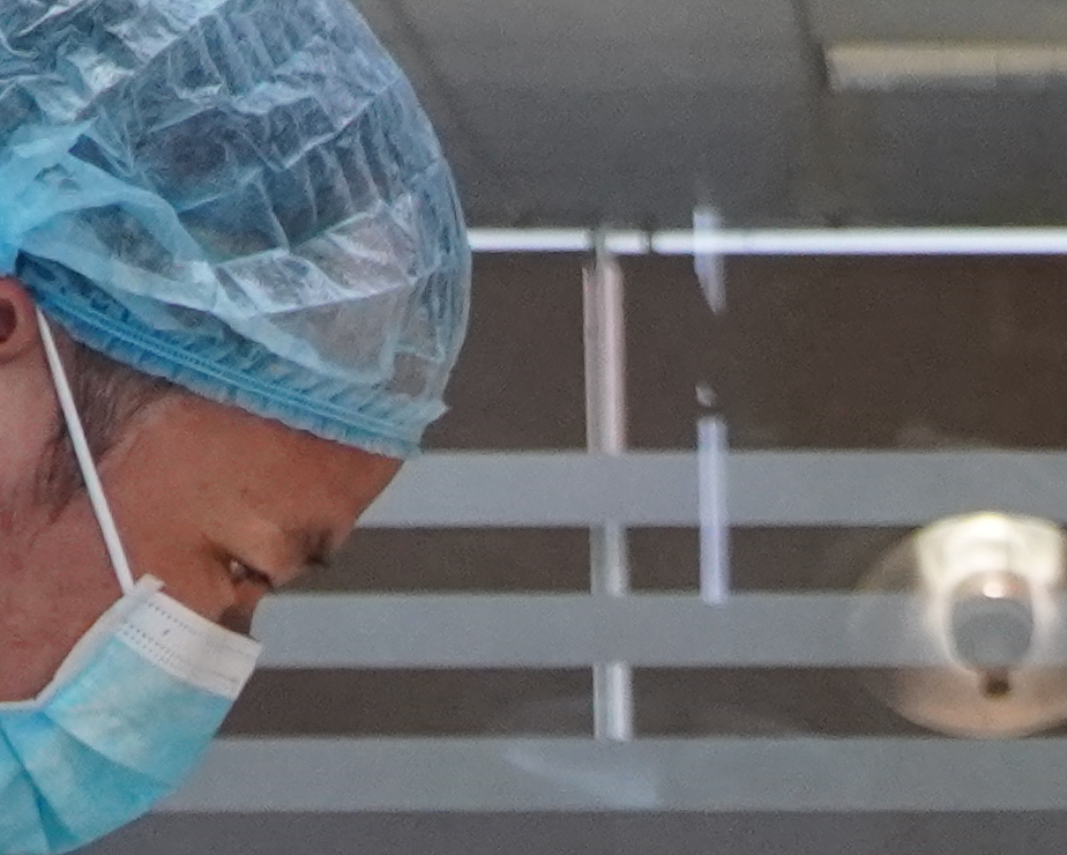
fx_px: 6350
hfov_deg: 9.5
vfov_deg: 7.3
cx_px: 1278
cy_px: 1908
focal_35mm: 201
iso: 1600
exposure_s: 1/160
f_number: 4
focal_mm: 22
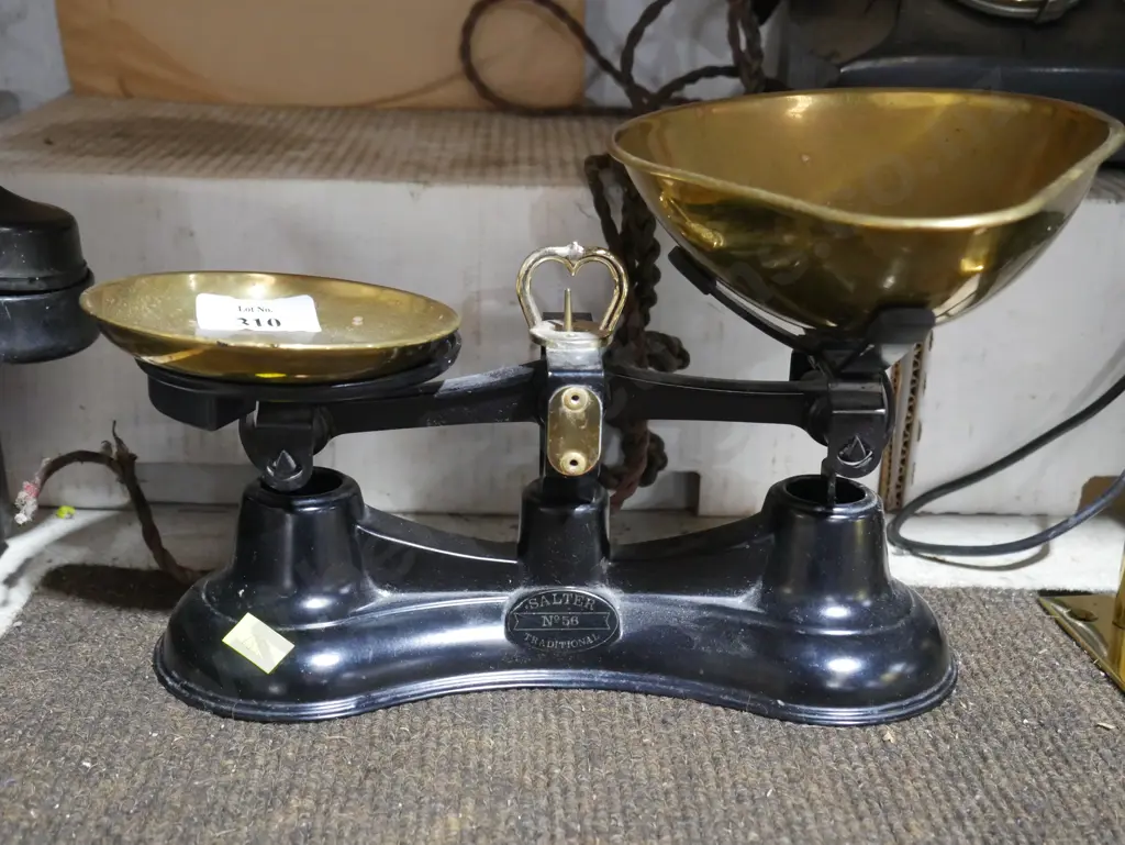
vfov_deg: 32.9
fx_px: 1431
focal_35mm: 44
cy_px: 422
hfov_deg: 42.9
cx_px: 562
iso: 3200
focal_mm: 22
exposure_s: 1/60
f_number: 4.7
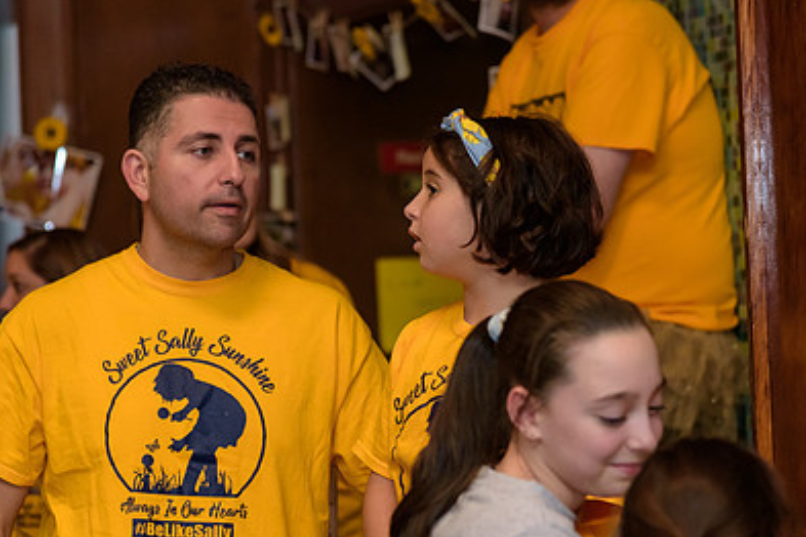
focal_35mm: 177
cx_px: 470
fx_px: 3963
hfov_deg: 11.6
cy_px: 354
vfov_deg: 7.8
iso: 2000
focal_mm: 120
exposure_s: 1/125
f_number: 4
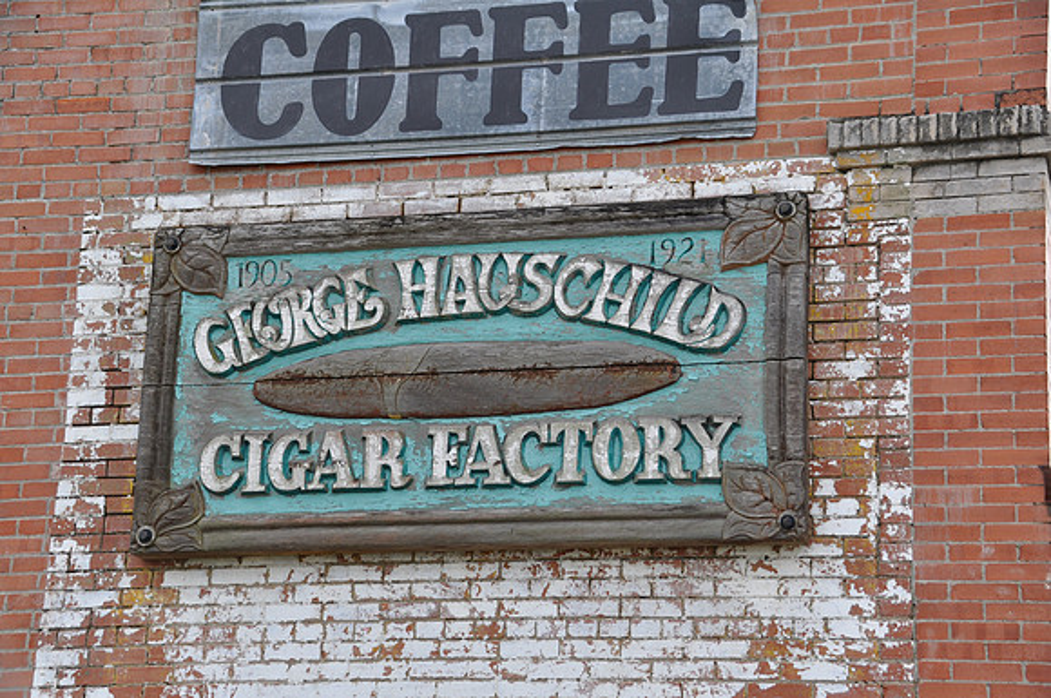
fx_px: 2449
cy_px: 349
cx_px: 526
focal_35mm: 84
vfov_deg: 16.2
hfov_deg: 24.2
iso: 200
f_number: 7.1
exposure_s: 1/200
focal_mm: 56
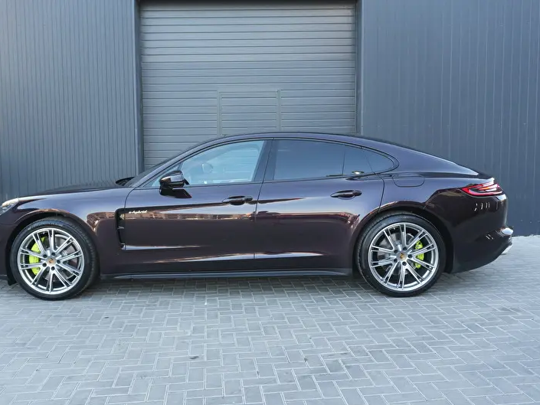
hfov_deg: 51.3
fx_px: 562
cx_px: 247
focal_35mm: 36
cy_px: 203
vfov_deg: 39.7
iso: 640
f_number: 4
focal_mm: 22
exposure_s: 1/160
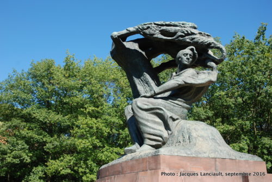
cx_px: 136
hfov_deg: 47.9
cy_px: 91
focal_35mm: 40
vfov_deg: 33.1
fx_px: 306
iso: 100
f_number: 7.1
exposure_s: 1/200
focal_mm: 27
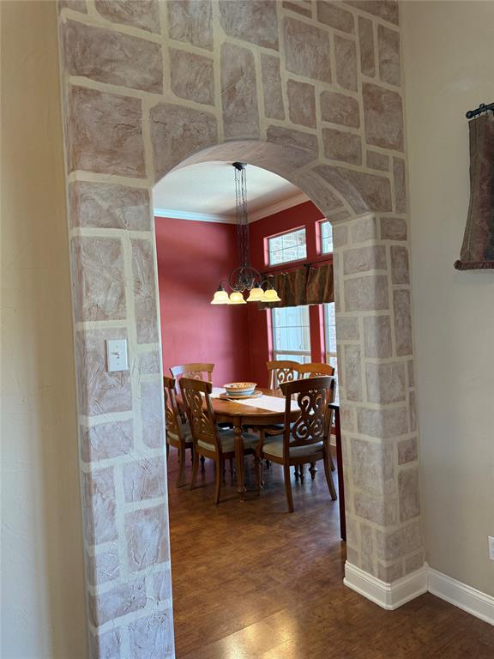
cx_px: 247
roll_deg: +2.2
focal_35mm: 24
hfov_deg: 56.8
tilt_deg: +0.4
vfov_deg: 71.6
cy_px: 330
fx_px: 457
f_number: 1.78
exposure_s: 1/120
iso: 200
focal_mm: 6.76
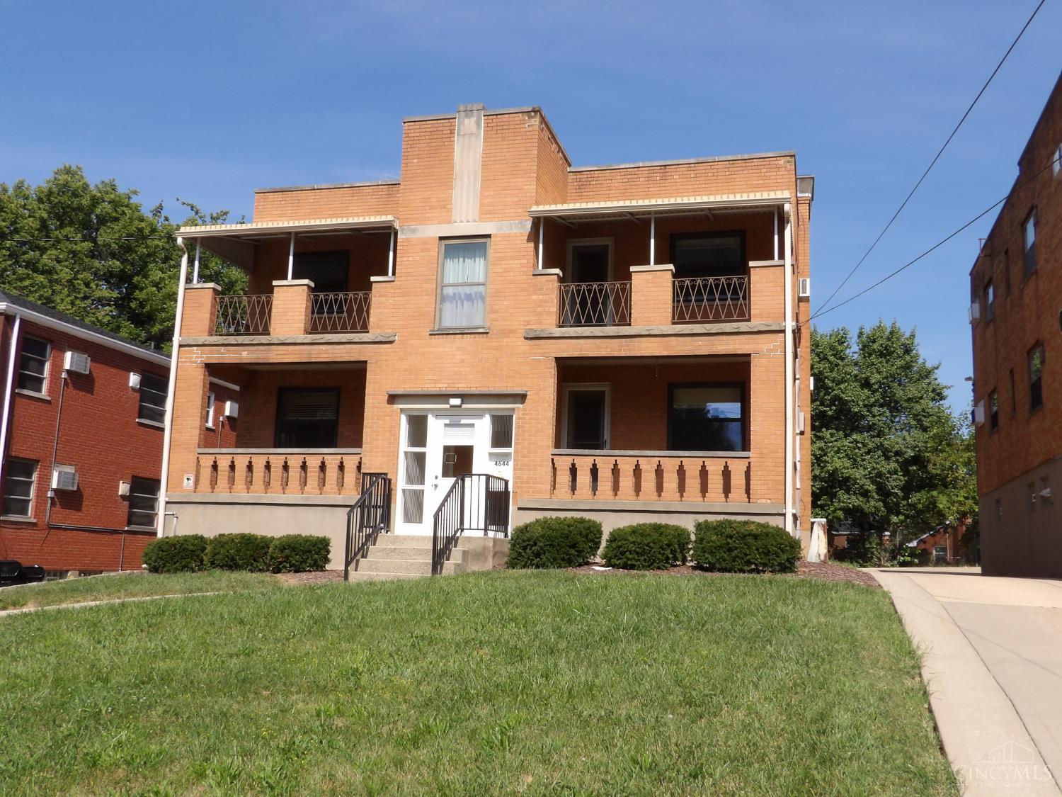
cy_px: 398
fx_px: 1012
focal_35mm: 33
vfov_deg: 42.9
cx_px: 531
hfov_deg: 55.4
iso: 100
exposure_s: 1/201
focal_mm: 5.9
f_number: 7.1
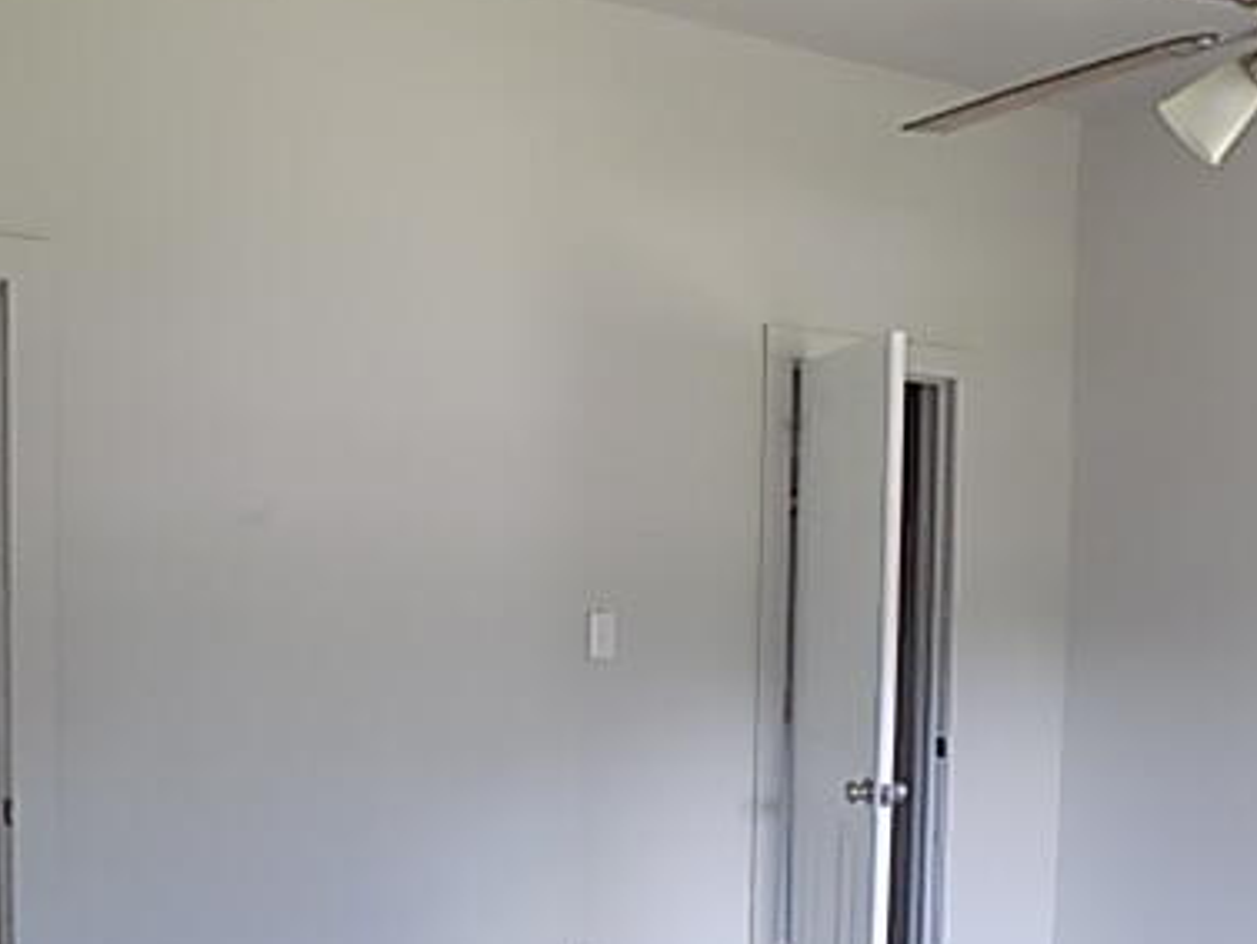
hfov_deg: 47.8
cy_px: 644
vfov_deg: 36.4
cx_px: 583
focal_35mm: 39
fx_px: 1417
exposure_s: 1/30
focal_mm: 4
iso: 250
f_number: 3.1
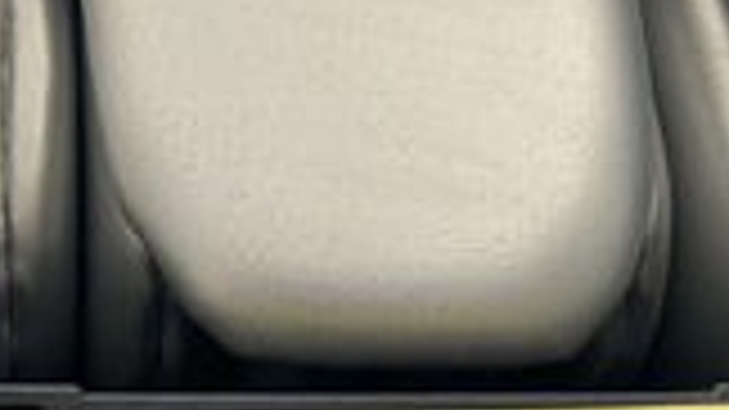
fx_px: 1507
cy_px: -207
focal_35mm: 78
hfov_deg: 26.2
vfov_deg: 14.4
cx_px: 54
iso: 40
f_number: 1.8
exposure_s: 1/60
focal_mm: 3
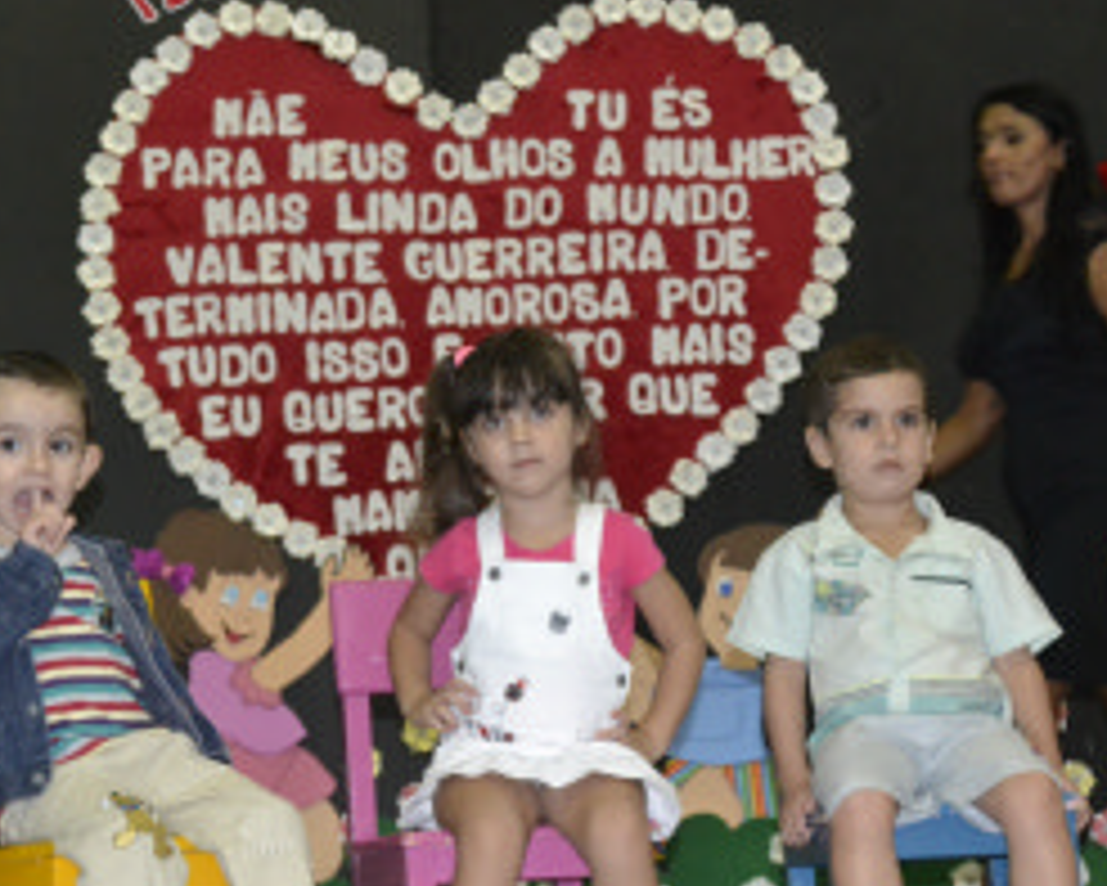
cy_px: 668
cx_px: 441
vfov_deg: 19.1
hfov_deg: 23.8
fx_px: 2622
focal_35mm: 80
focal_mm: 28
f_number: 4
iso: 3200
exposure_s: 1/60
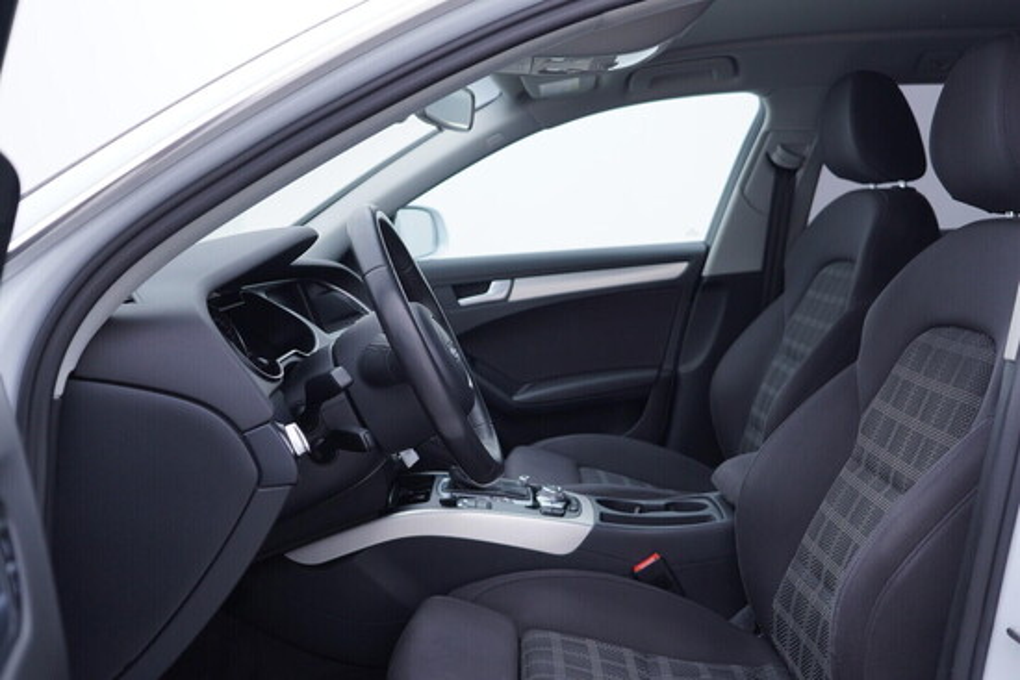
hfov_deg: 53.1
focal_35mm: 36
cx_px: 510
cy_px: 340
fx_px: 1020
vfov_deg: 36.9
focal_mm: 24
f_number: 3.2
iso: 125
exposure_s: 1/50
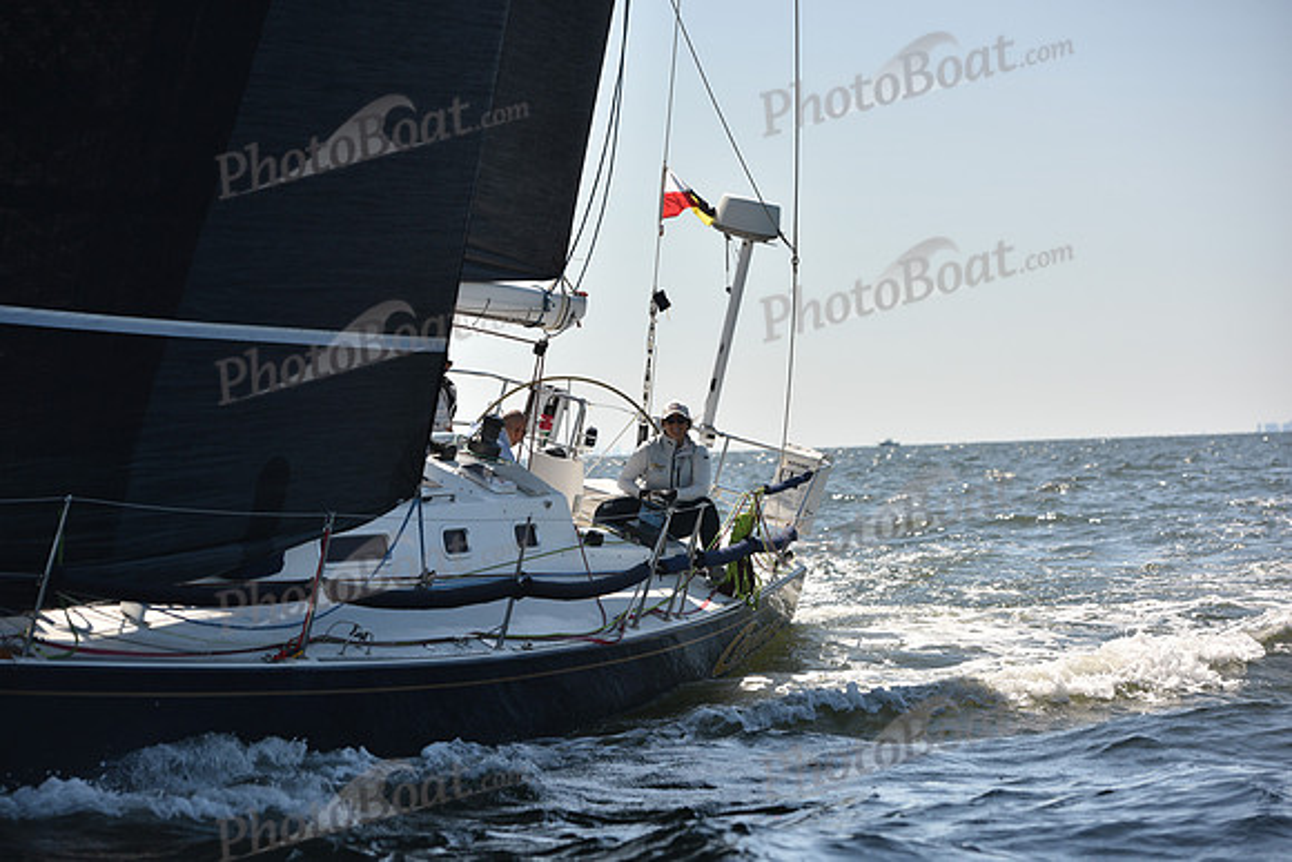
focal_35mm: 112
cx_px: 646
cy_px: 431
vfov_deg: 12.2
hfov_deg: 18.3
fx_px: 4020
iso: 250
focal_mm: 112
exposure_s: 1/800
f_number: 4.5
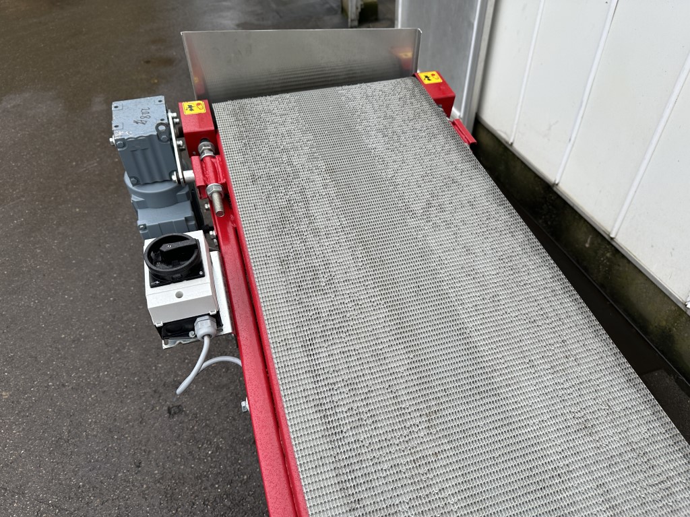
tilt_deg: -43.1
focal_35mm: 24
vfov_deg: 56.8
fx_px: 478
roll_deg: +1.8
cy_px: 258
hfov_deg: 71.6
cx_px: 345
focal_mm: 6.86
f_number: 1.78
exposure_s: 1/494
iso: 80
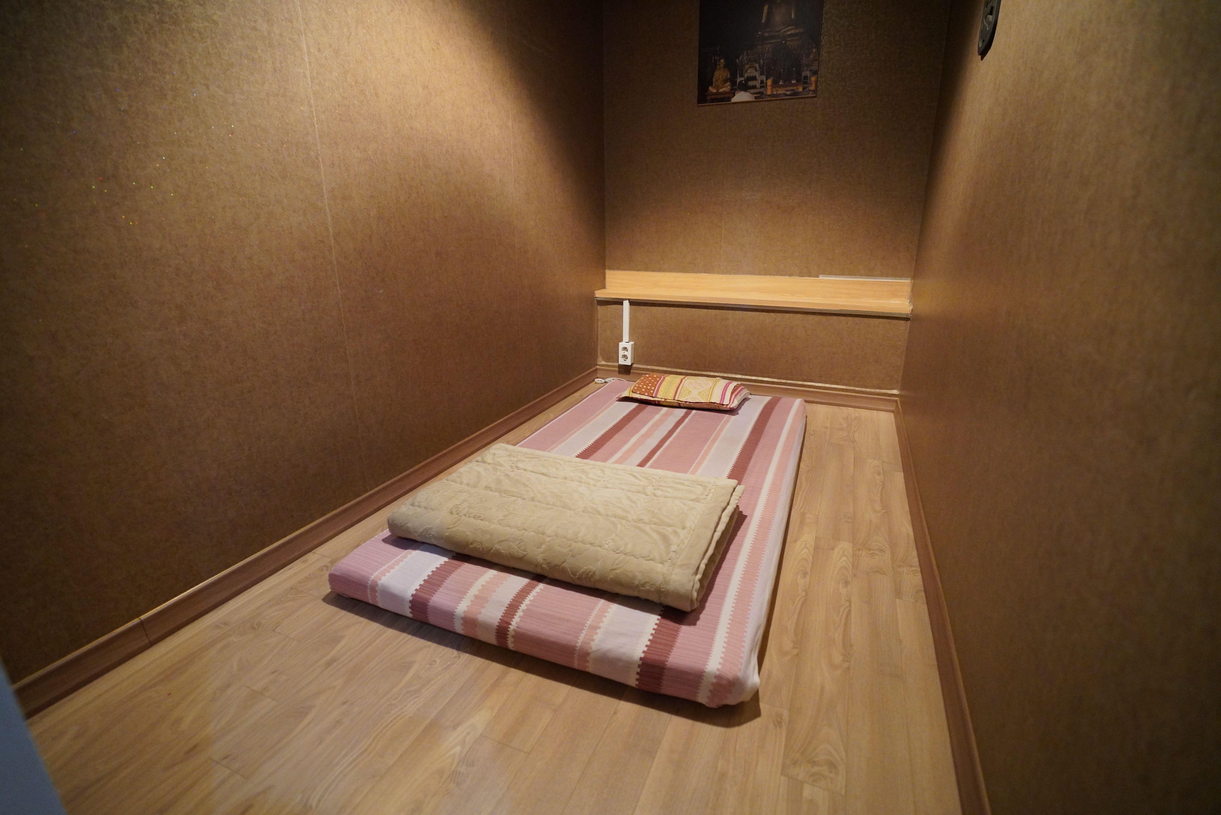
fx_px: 543
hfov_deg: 96.7
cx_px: 610
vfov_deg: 73.8
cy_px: 408
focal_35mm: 16
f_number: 2.8
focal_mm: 16
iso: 8000
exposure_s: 1/80
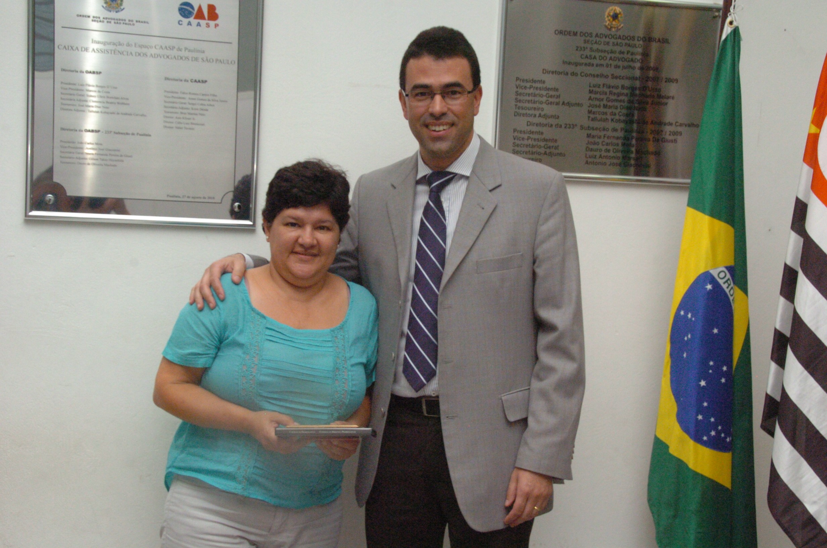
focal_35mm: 48
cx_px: 414
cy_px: 274
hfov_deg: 41.2
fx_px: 1100
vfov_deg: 28.0
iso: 1600
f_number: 10
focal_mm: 32
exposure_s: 1/250
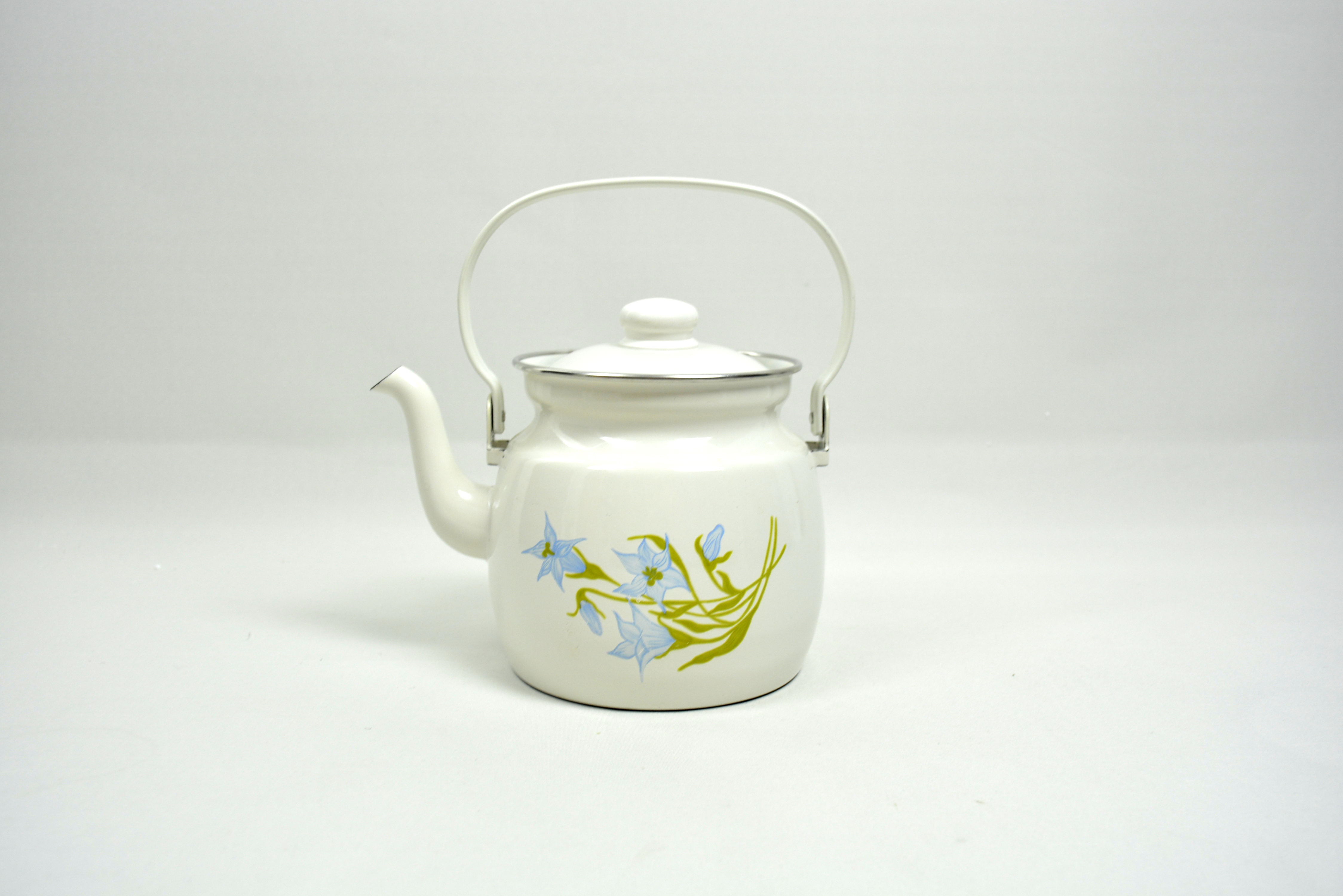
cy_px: 448
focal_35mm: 36
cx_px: 672
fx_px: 1343
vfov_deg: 36.9
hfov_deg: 53.1
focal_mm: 24
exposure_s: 1/4
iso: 400
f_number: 5.6
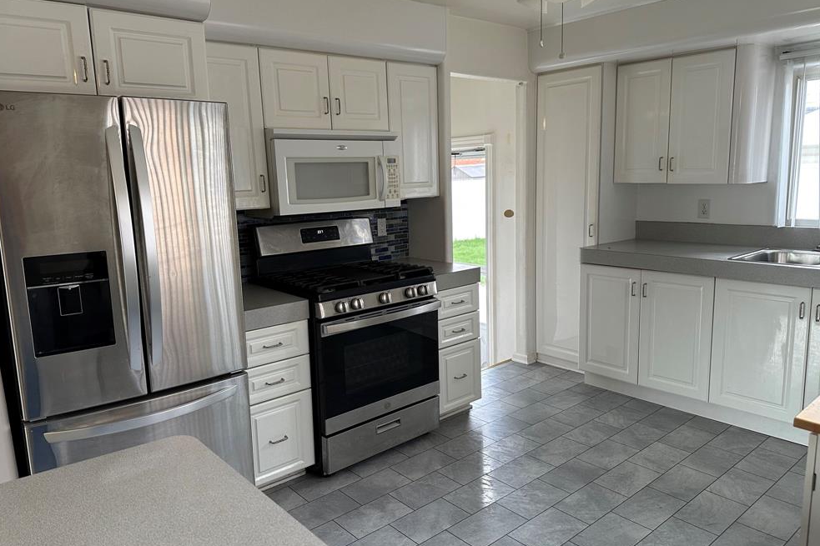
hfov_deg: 69.4
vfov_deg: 49.5
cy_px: 276
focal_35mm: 26
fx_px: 592
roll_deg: +1.6
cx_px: 407
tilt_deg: -9.4
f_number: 1.78
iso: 125
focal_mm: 6.86
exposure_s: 1/120
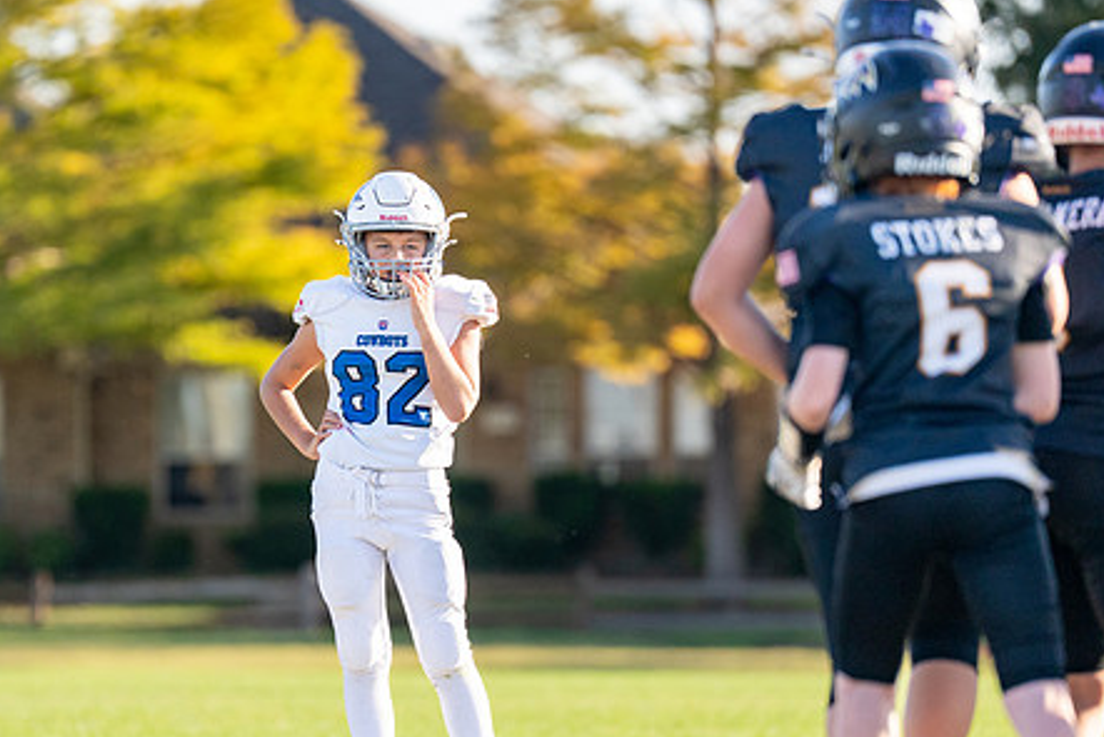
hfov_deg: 5.0
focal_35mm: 411
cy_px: 450
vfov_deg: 3.3
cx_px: 410
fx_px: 12607
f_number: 2.8
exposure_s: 1/3200
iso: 320
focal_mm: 200
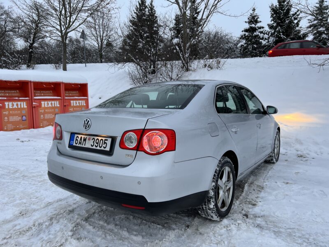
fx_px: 247
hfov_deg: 67.3
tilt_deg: -6.7
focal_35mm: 26
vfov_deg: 53.1
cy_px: 124
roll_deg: -0.6
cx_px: 164
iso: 80
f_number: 1.5
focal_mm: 5.7
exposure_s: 1/100
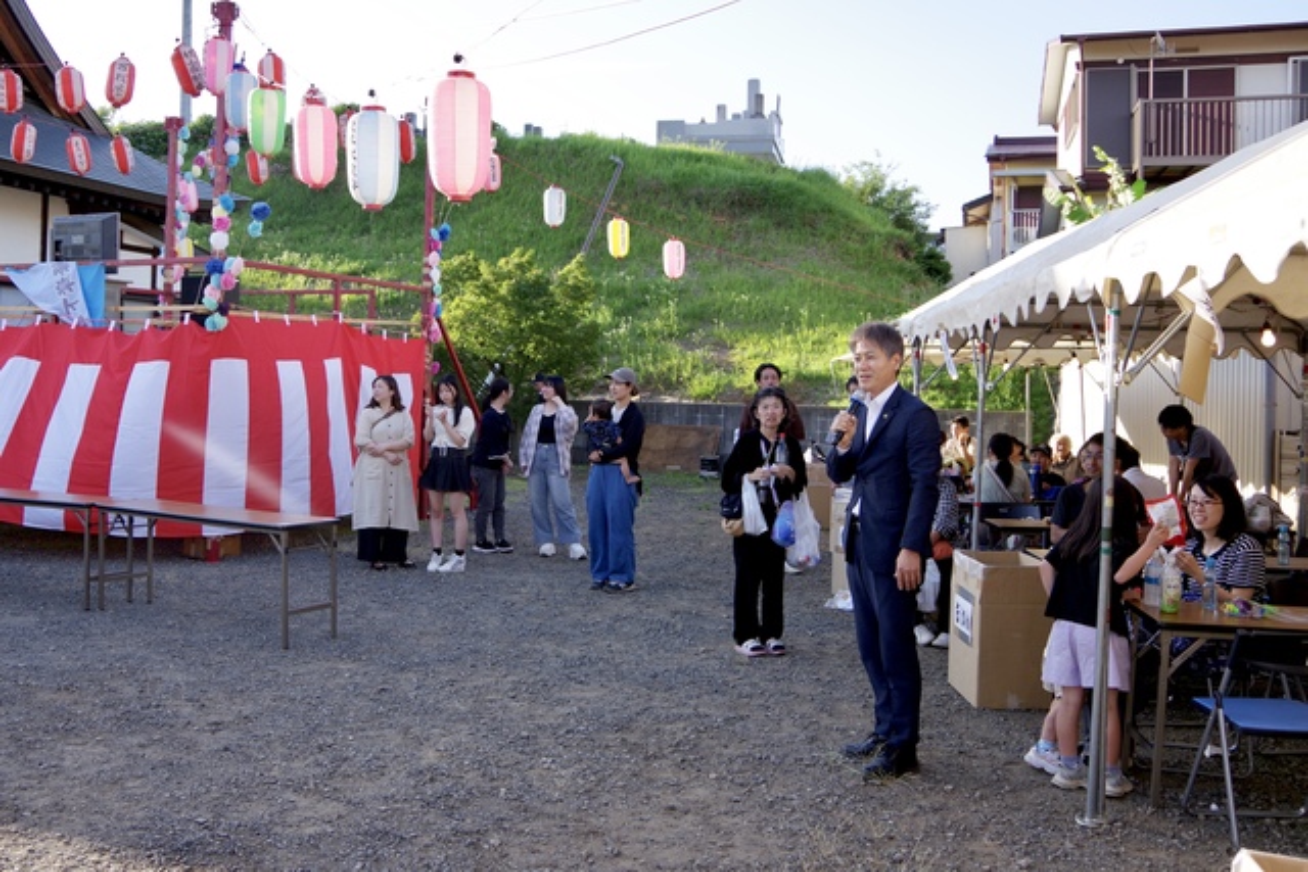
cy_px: 436
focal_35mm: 27
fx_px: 981
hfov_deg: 67.4
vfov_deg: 48.0
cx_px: 654
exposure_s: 1/200
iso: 100
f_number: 5
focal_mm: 18
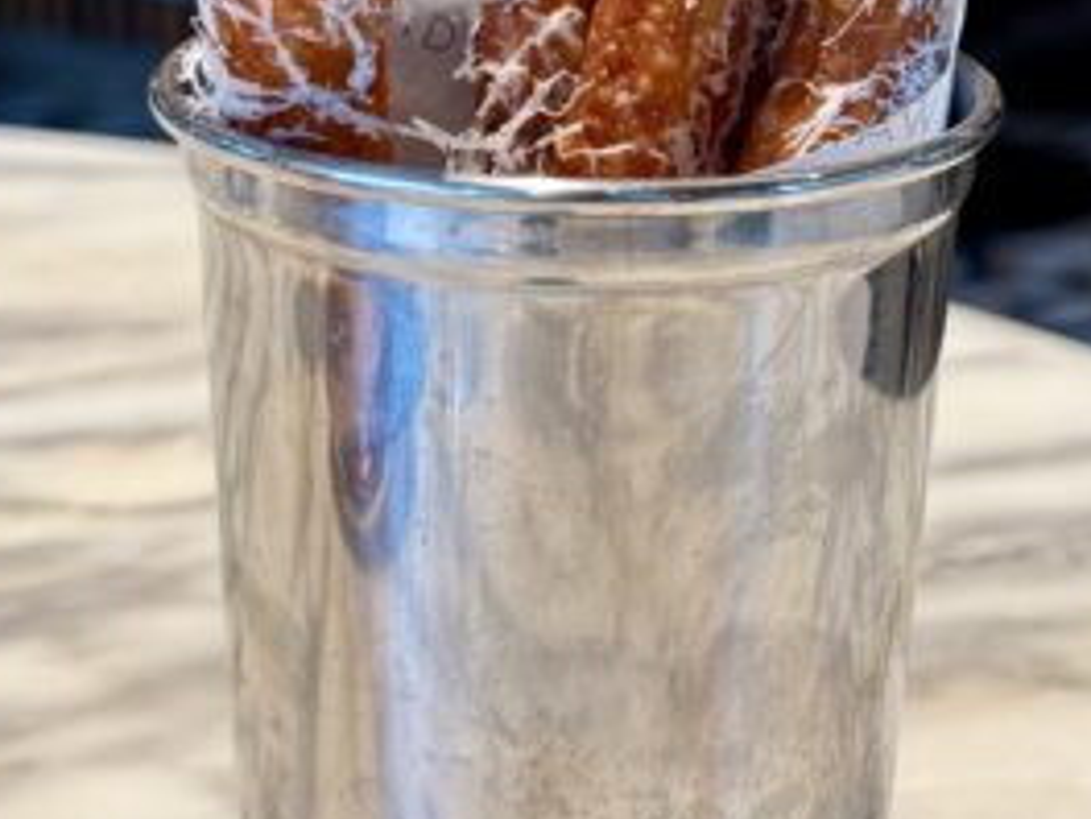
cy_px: 170
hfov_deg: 28.2
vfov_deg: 21.1
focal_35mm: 69
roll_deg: -1.8
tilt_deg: -13.3
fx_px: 2175
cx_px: 587
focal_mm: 6.76
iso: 160
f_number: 1.78
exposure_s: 1/100
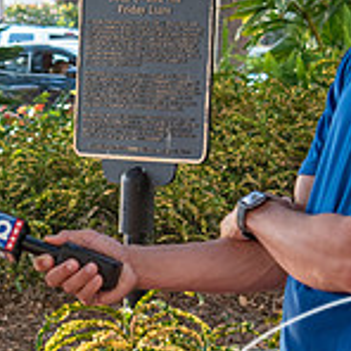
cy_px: 200
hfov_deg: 5.6
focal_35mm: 311
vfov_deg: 5.6
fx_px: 3568
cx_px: 24
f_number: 5.6
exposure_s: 1/60
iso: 560
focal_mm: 55
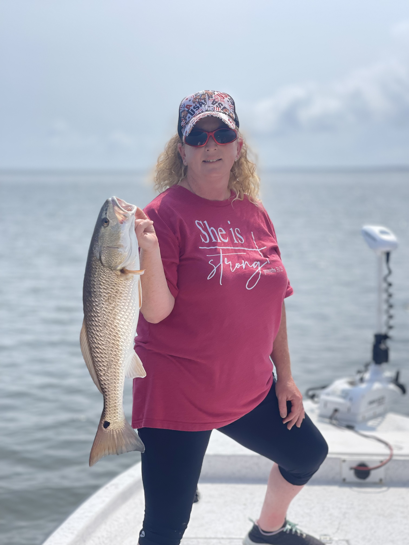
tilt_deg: -4.9
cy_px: 272
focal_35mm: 64
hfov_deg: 22.9
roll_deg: +0.7
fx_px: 1008
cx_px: 204
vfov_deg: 30.3
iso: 32
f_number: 2.2
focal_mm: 7.5
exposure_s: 1/2597
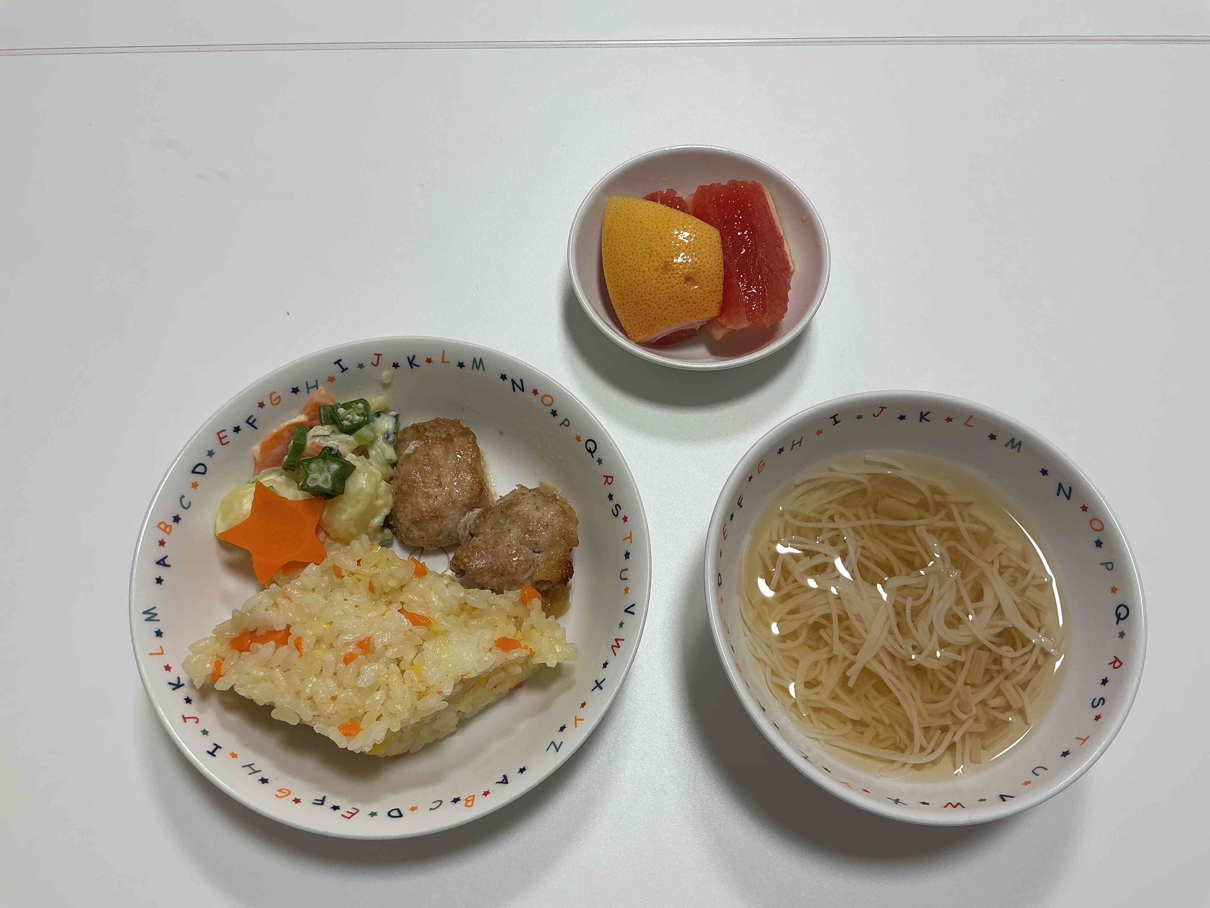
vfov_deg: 48.2
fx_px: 1014
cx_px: 605
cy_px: 454
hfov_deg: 61.7
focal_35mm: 29
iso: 16
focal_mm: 3
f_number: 1.8
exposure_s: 1/120
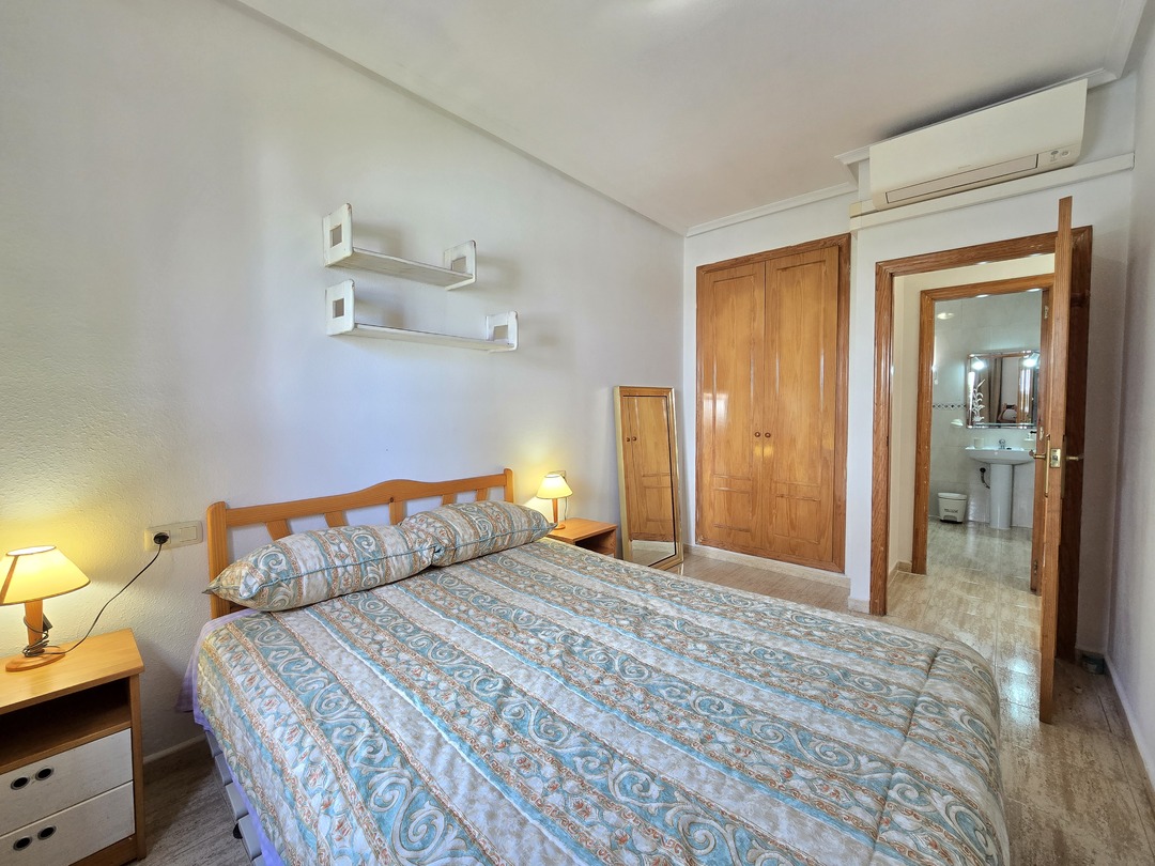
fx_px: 434
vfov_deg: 89.9
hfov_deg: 106.2
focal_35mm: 13
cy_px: 433
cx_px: 578
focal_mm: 2.2
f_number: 2.2
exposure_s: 1/60
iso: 160
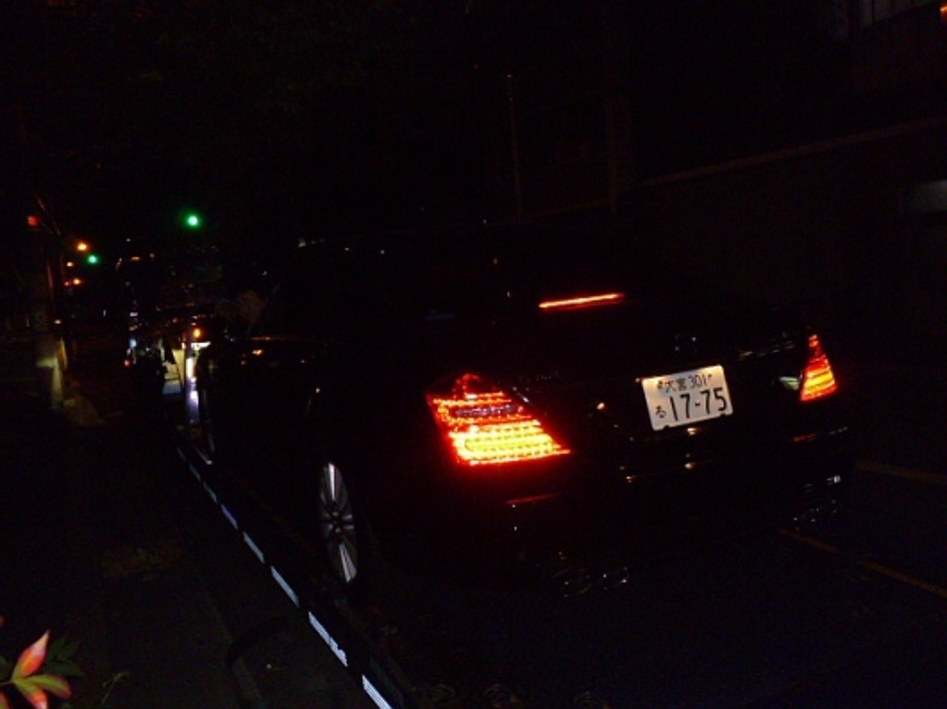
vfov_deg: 44.1
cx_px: 474
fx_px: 875
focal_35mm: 32
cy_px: 354
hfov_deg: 56.8
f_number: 2.9
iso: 400
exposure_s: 1/60
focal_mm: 5.7
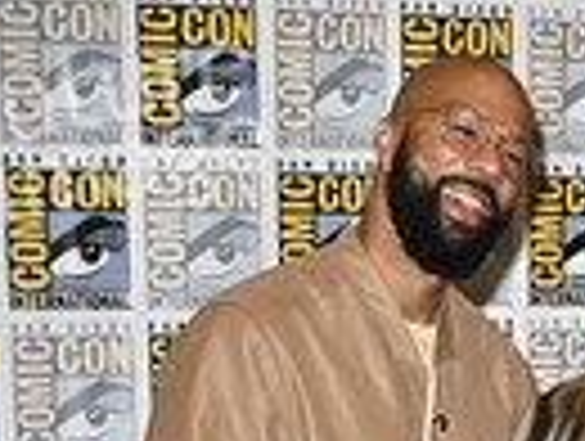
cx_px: 526
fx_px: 2049
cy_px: 824
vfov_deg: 11.3
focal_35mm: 121
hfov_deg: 16.0
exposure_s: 1/250
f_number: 5
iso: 2500
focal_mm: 41
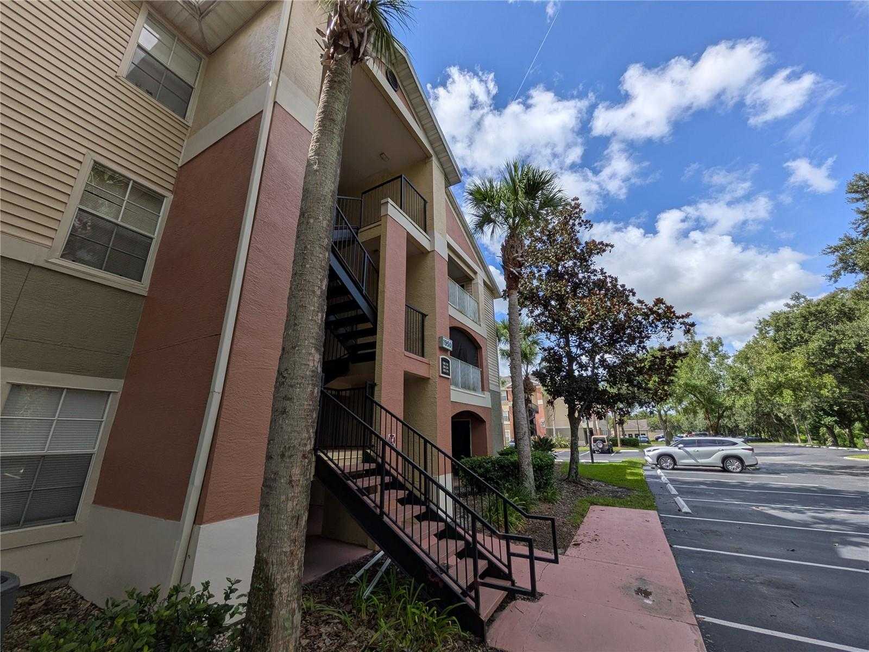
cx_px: 434
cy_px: 326
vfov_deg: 85.7
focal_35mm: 14
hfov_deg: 102.1
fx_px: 351
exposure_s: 1/2347
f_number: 2.2
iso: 49
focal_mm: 1.83
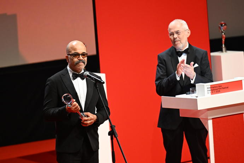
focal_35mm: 300
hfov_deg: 6.9
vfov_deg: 4.6
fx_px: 2033
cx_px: 122
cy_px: 82
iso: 2000
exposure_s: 1/320
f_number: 2.8
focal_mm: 200
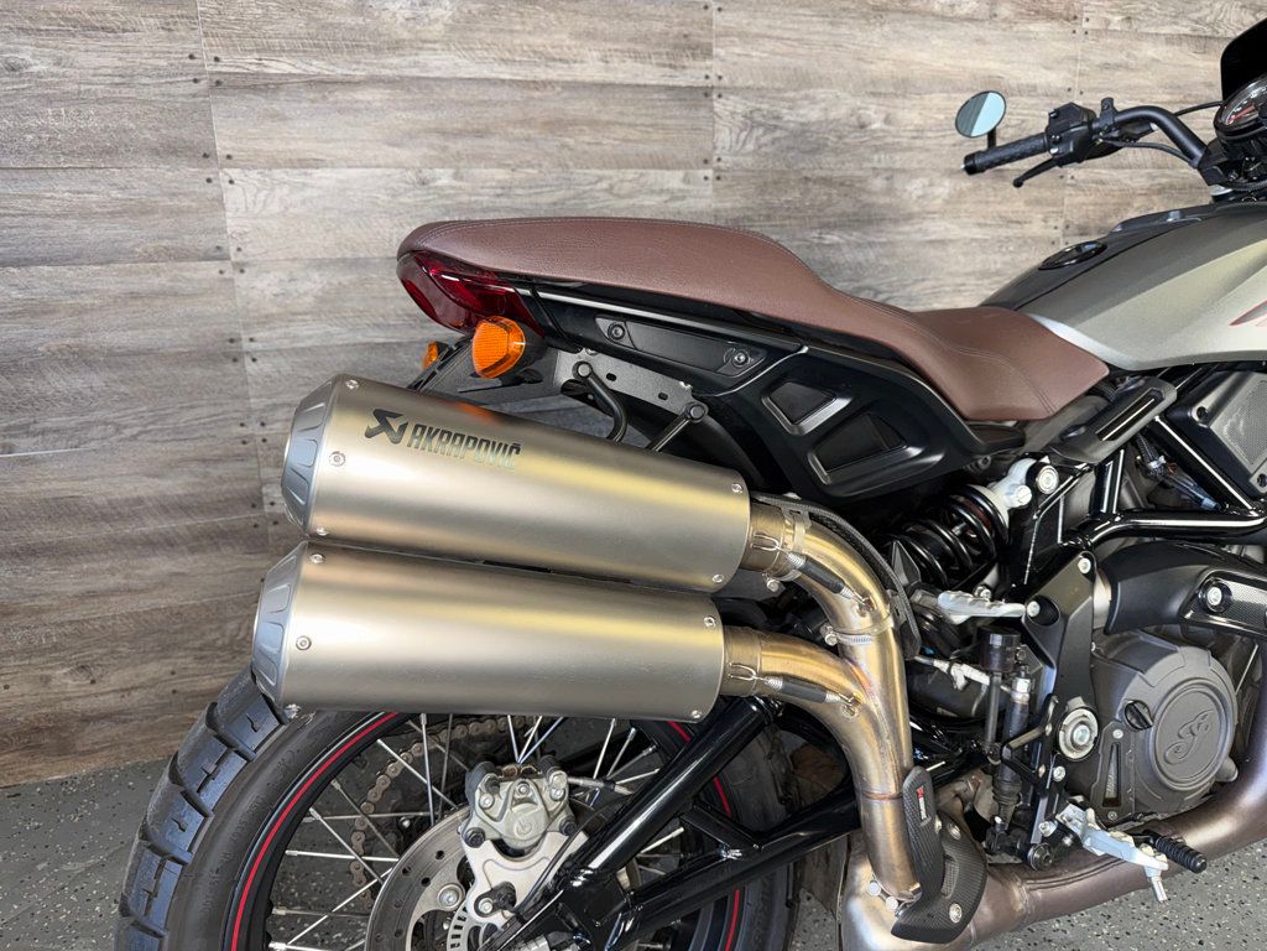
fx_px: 878
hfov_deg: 71.6
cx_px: 634
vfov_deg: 56.8
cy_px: 476
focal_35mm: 24
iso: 64
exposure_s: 1/31
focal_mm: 6.76
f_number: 1.78
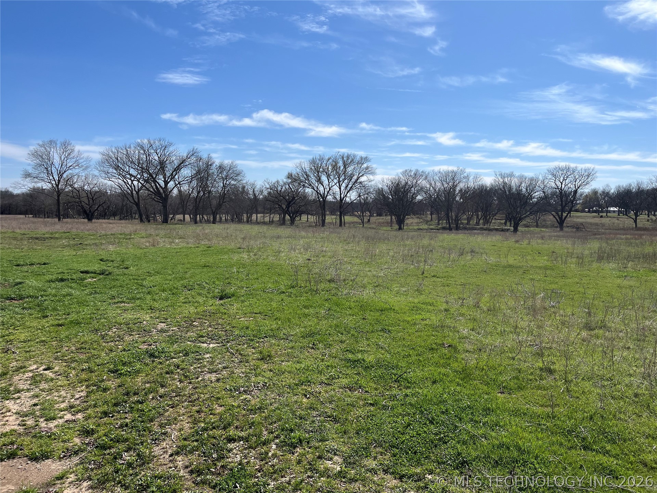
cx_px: 328
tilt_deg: -4.8
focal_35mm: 26
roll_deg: +0.2
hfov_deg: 67.3
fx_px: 493
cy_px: 246
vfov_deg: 53.1
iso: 50
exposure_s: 1/5556
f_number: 1.6
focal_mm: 5.1
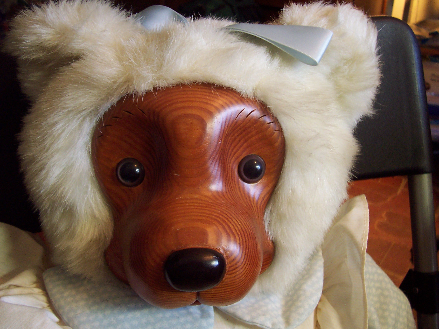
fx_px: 469
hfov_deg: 50.1
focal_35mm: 37
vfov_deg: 38.7
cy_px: 164
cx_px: 220
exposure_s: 1/20
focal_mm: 5.6
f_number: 2.8
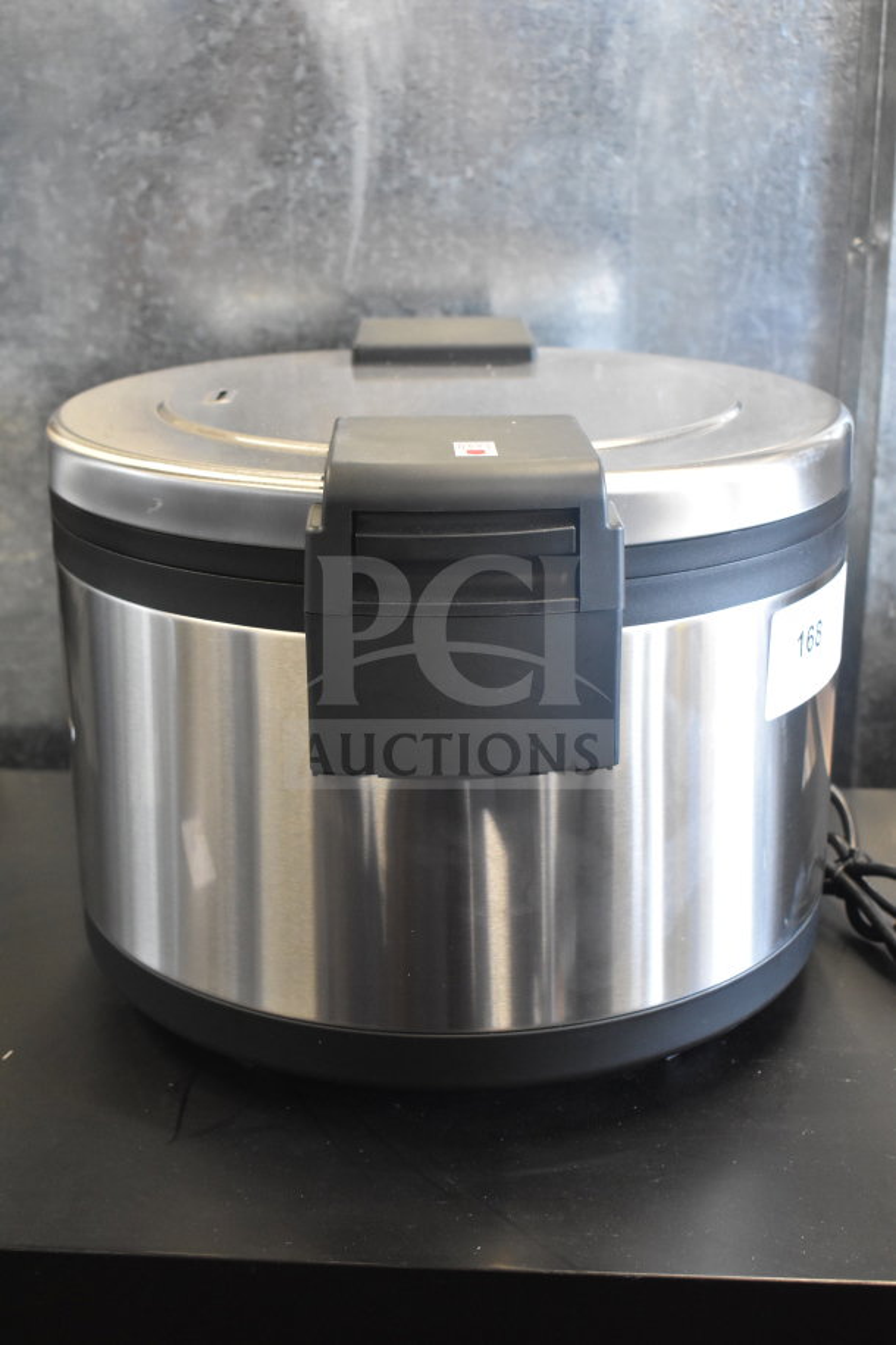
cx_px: 448
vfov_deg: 43.6
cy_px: 672
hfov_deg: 29.9
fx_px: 1680
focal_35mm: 45
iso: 2200
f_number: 4.2
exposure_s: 1/50
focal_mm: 30
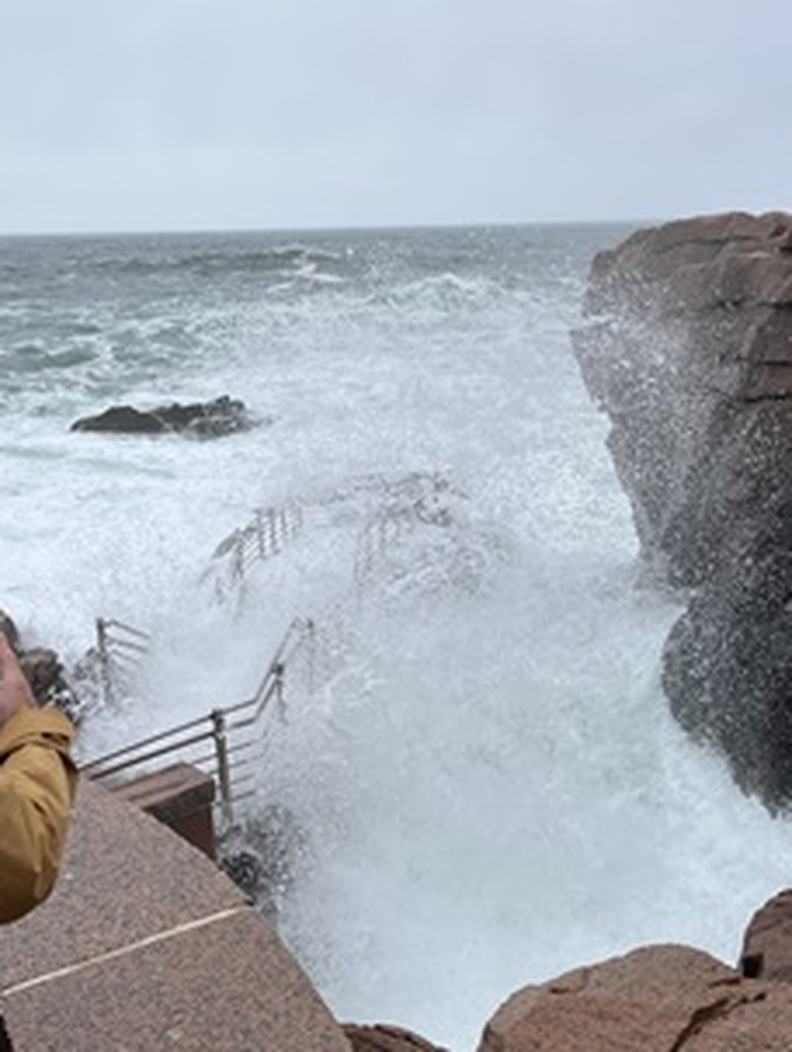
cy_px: 691
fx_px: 1096
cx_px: 422
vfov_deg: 50.5
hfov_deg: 39.7
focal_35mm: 36
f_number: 1.6
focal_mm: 5.1
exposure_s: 1/827
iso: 50
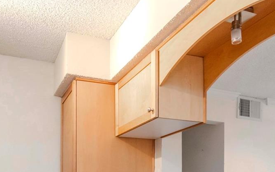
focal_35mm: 40
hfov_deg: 48.9
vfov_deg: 28.1
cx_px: 119
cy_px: 203
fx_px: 301
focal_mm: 11
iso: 640
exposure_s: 1/8
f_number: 10
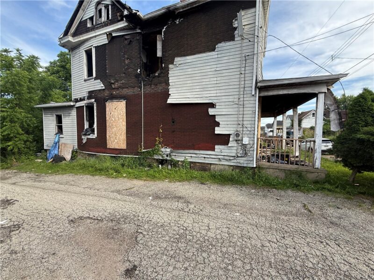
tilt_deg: -2.1
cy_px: 140
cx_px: 187
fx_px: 151
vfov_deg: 85.7
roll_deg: -0.8
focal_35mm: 14
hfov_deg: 102.1
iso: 64
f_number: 2.2
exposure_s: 1/439
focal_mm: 2.22
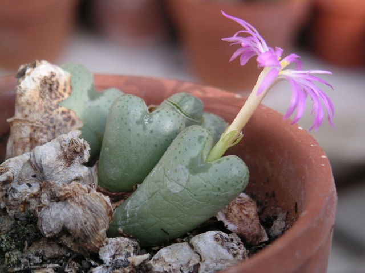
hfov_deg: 17.7
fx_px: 1170
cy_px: 136
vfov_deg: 13.3
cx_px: 182
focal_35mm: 111
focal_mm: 17.1
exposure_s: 1/180
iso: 50
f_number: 3.6
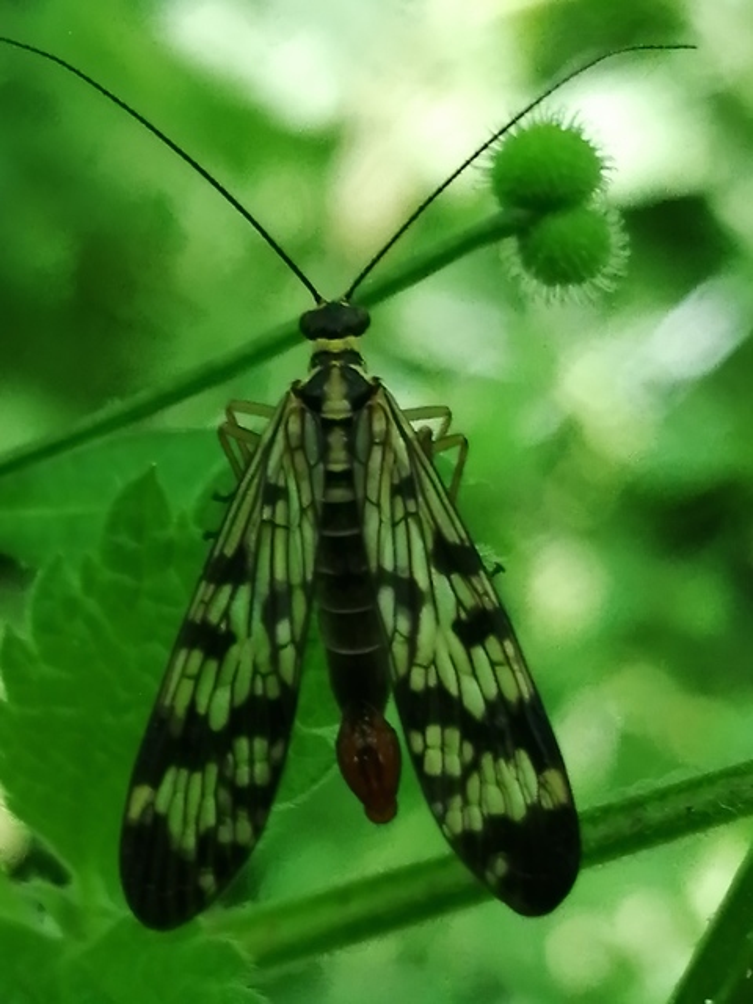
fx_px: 3016
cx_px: 376
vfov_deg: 18.9
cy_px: 502
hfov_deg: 14.2
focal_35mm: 104
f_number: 1.8
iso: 100
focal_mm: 3.46
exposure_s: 1/60
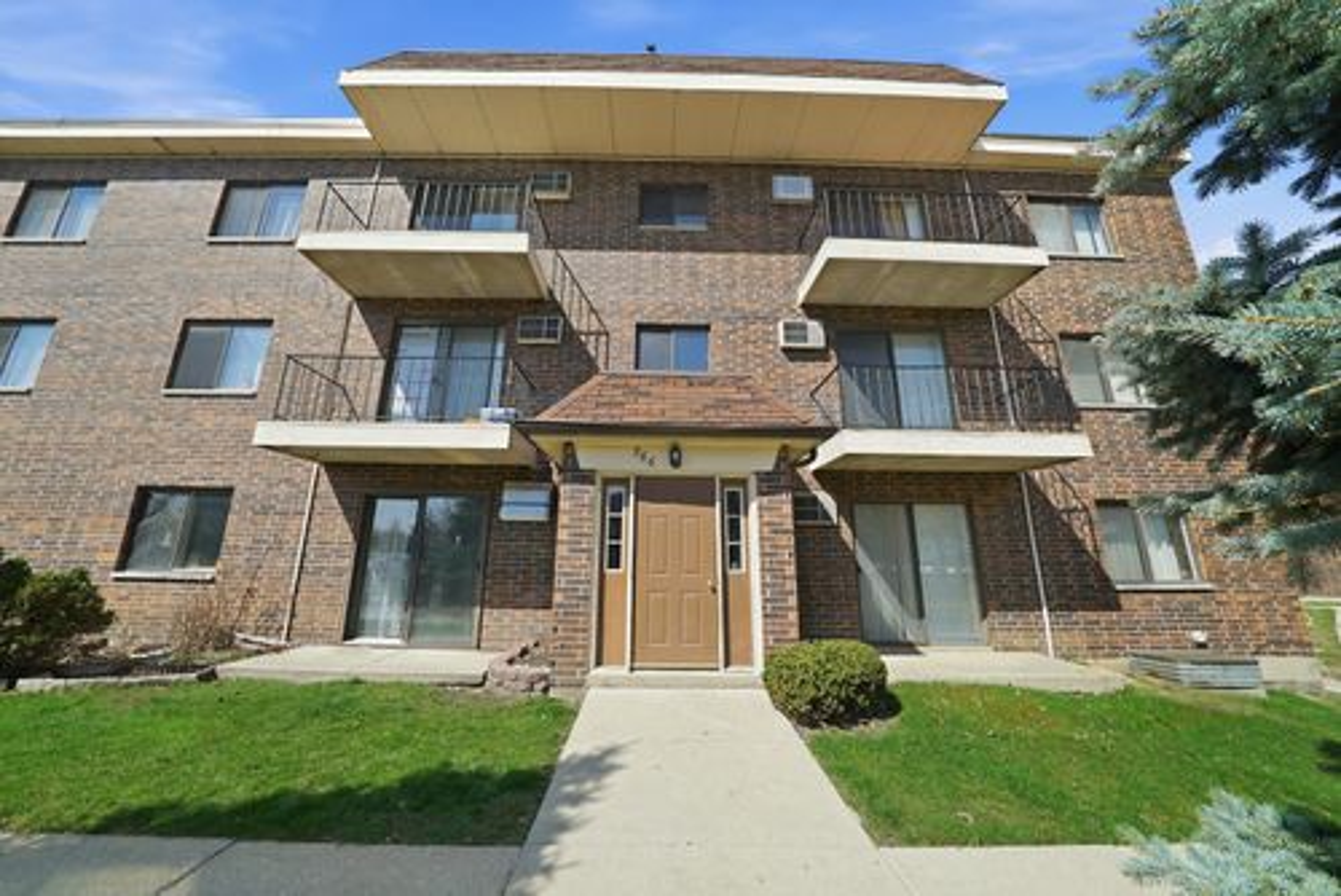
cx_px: 670
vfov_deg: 90.1
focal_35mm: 12
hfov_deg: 112.6
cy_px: 448
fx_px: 447
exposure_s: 1/100
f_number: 13
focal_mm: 12
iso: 100
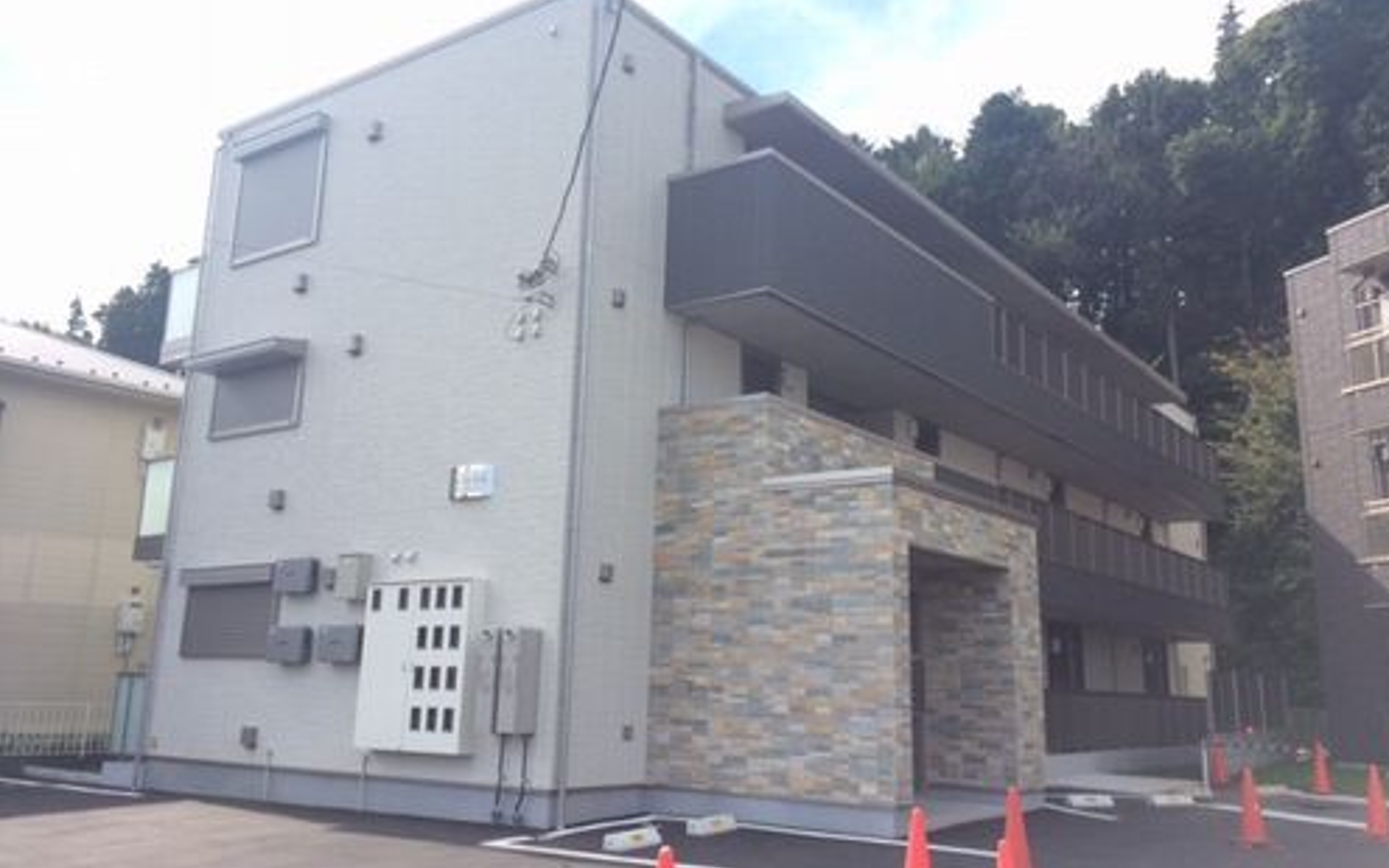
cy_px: 407
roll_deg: -2.7
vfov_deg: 40.6
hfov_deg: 61.2
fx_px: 1173
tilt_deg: +12.5
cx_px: 697
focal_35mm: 31
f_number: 2.2
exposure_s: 1/820
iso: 32
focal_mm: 4.15
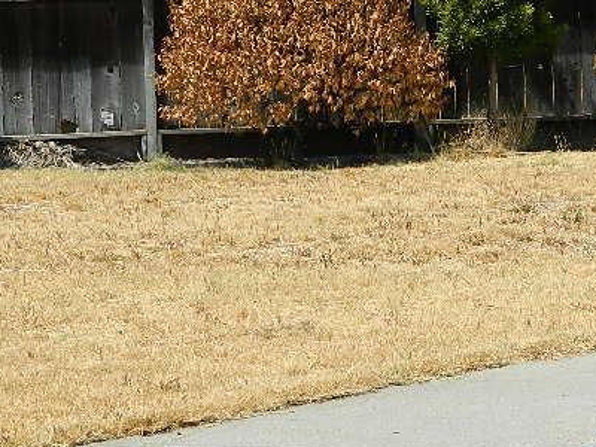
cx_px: 426
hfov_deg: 11.0
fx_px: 3082
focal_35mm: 179
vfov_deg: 8.3
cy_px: 72
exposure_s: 1/640
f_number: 4
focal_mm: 12.6
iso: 80
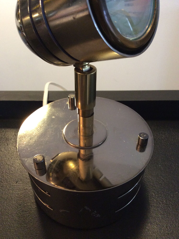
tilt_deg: -36.9
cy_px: 120
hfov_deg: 44.1
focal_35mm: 32
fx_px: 221
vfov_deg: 56.9
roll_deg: +2.7
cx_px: 90
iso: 200
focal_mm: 3.3
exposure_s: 1/25
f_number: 2.4
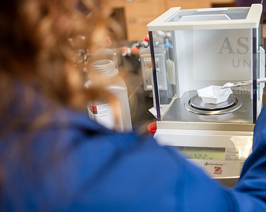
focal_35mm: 52
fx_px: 409
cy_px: 105
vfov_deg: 29.1
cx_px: 173
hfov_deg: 35.7
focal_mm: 38
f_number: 3.2
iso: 500
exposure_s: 1/125
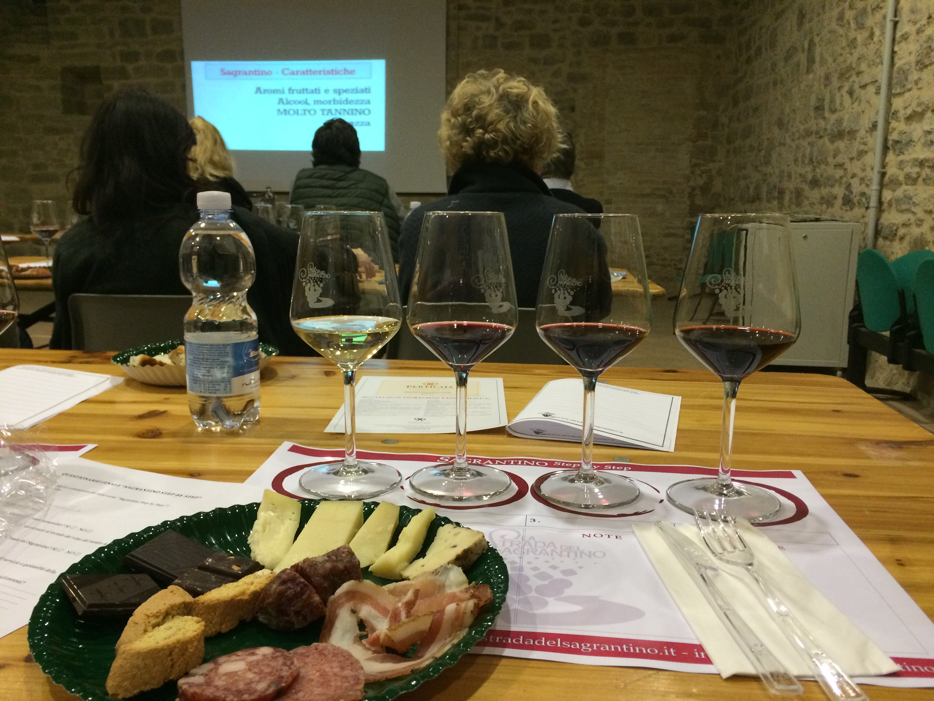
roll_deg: +1.4
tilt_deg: -9.8
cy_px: 350
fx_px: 782
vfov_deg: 48.2
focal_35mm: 29
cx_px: 467
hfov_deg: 61.7
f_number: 2.2
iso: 250
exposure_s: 1/33
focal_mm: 4.15
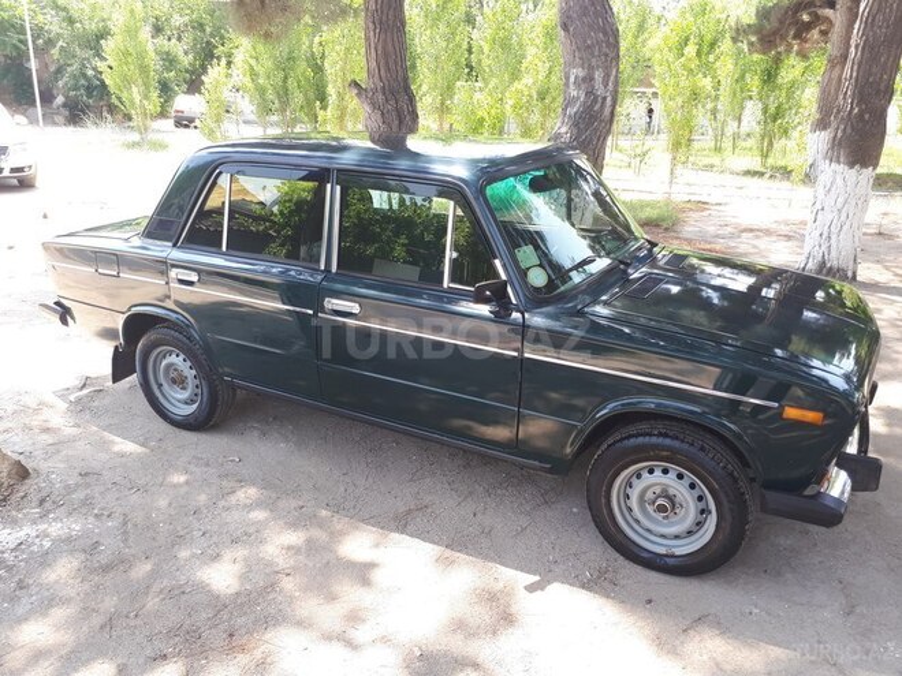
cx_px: 451
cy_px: 338
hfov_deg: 65.3
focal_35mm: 27
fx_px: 704
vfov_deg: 51.4
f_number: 1.9
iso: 40
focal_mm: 3.6
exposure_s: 1/120
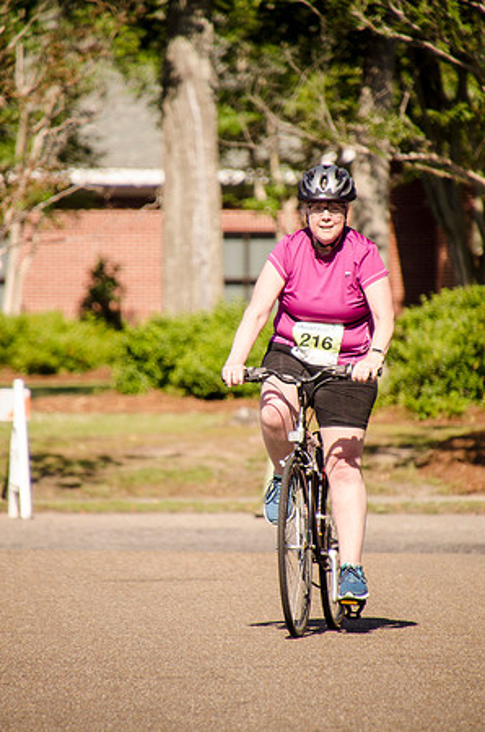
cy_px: 366
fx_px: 9135
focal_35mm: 450
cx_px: 242
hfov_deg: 3.0
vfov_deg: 4.6
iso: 640
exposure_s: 1/1600
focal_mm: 300
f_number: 6.3
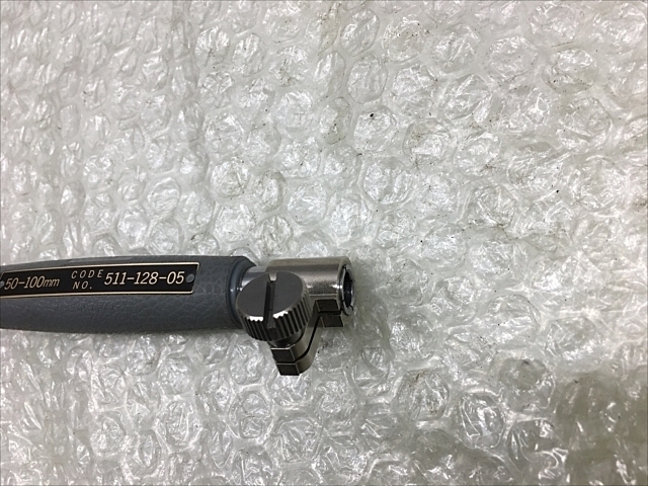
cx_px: 324
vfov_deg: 48.2
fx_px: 543
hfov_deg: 61.7
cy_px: 243
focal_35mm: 29
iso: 25
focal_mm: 4.15
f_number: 2.2
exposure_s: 1/120
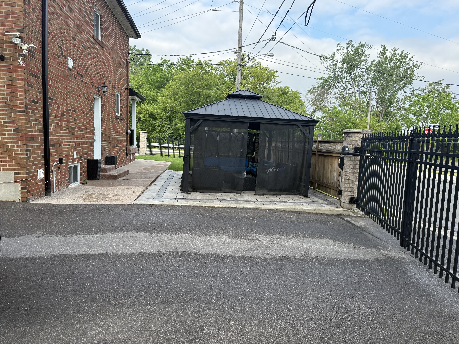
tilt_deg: -5.6
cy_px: 172
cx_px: 230
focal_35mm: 24
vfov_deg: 56.8
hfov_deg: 71.6
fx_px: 318
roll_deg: -2.5
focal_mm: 6.76
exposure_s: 1/1385
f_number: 1.78
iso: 100
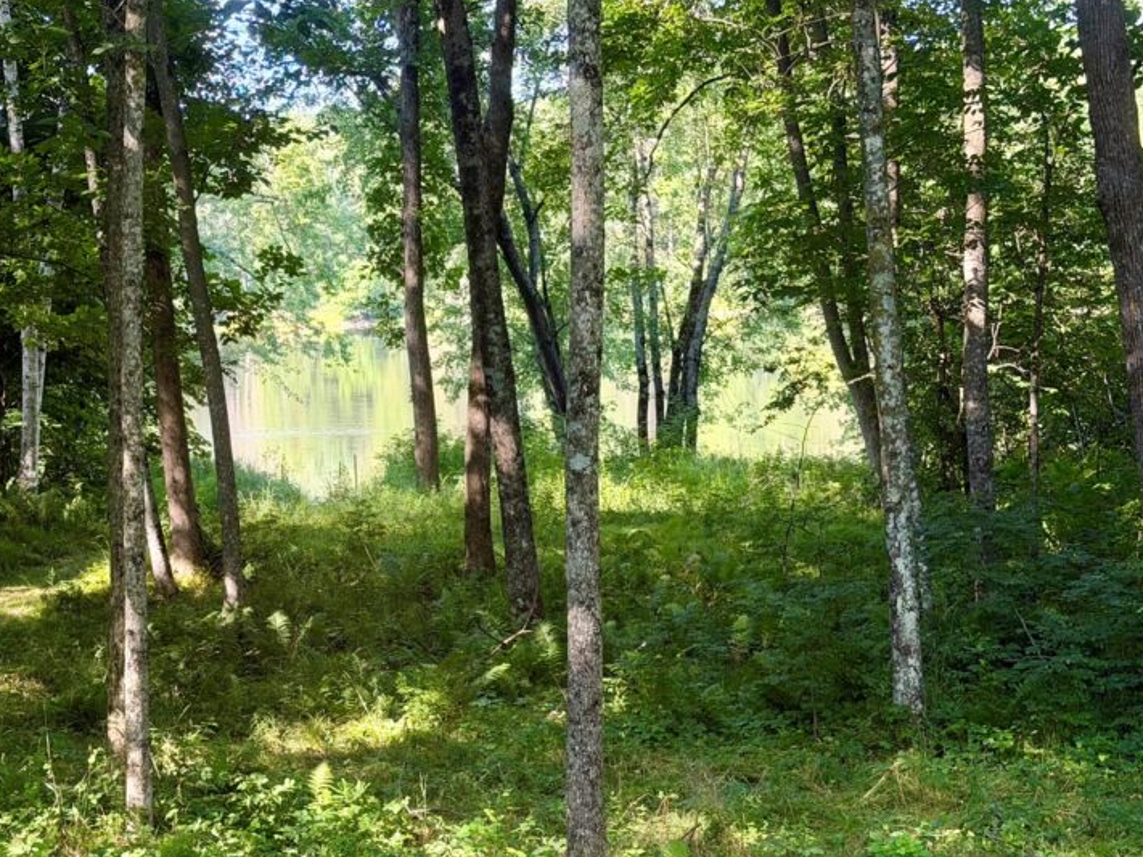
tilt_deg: -6.2
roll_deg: +2.9
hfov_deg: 26.7
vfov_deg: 20.4
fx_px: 2377
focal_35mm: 72
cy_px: 518
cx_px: 295
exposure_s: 1/198
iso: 100
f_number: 1.78
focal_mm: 6.76
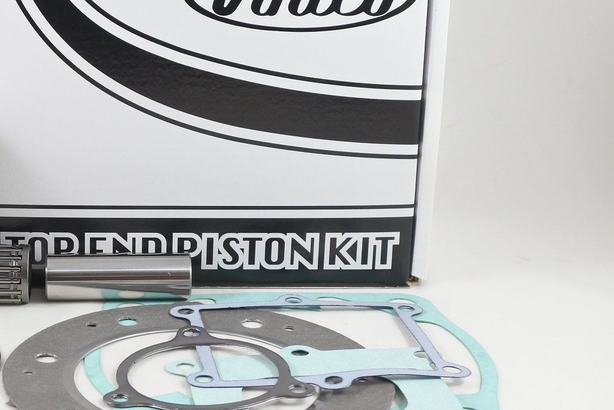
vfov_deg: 21.2
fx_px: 1092
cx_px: 108
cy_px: 210
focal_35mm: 64
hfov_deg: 30.5
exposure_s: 1/125
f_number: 4
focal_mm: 14.3
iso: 560
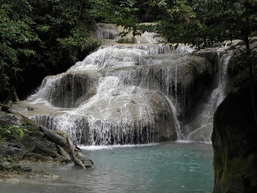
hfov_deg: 26.0
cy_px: 96
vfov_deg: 19.6
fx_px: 557
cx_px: 128
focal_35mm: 75
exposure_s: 1/80
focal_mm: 13.39
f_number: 3.9
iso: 64
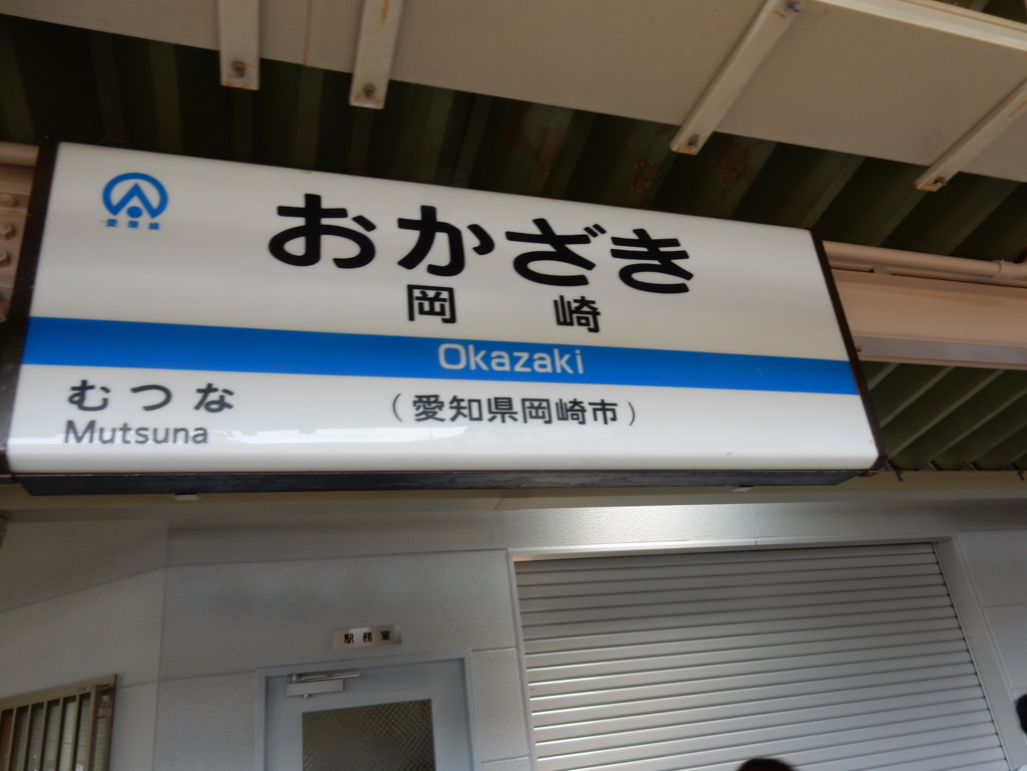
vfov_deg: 54.9
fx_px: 742
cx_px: 514
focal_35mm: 25
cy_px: 386
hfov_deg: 69.4
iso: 125
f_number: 4.5
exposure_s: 1/50
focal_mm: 4.5
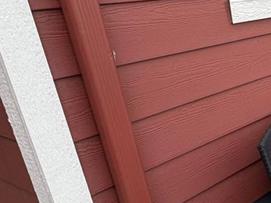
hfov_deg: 29.2
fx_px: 407
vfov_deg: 28.0
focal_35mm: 52
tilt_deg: -18.6
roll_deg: +4.7
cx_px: 359
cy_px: 110
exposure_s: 1/166
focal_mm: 2.22
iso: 40
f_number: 2.2
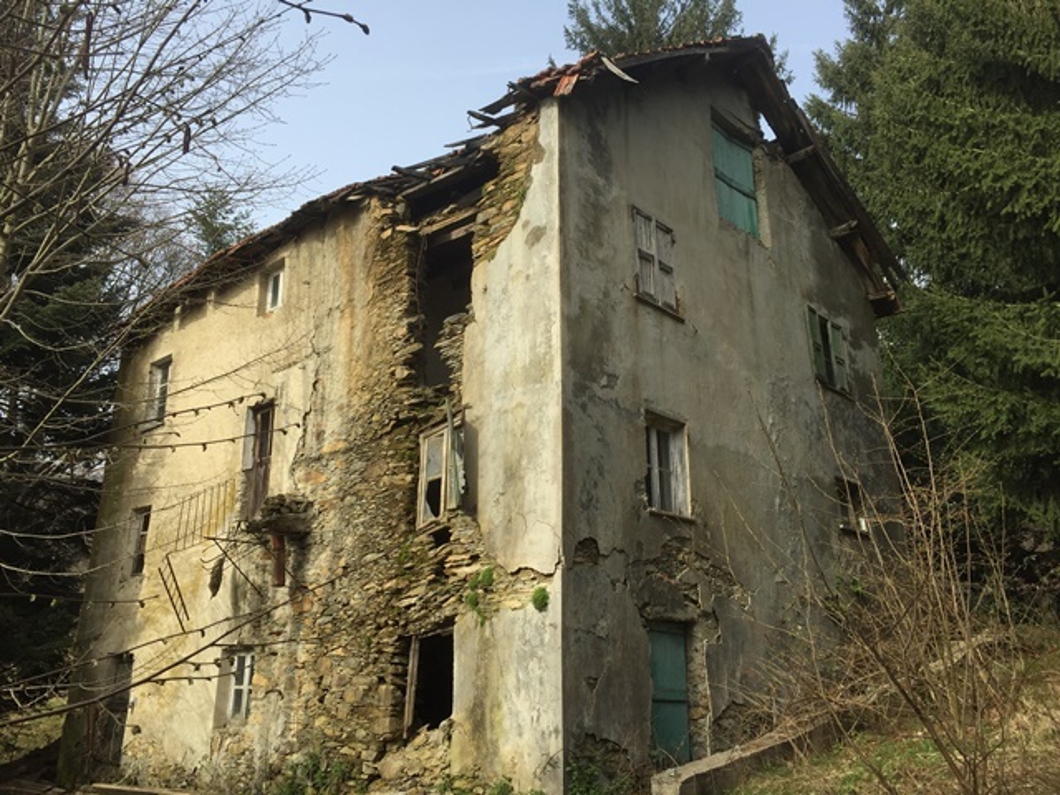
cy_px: 398
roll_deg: -1.7
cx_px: 530
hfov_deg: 61.7
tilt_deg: +18.6
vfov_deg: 48.2
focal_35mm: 29
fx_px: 888
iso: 32
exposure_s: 1/964
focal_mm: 4.15
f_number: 2.2
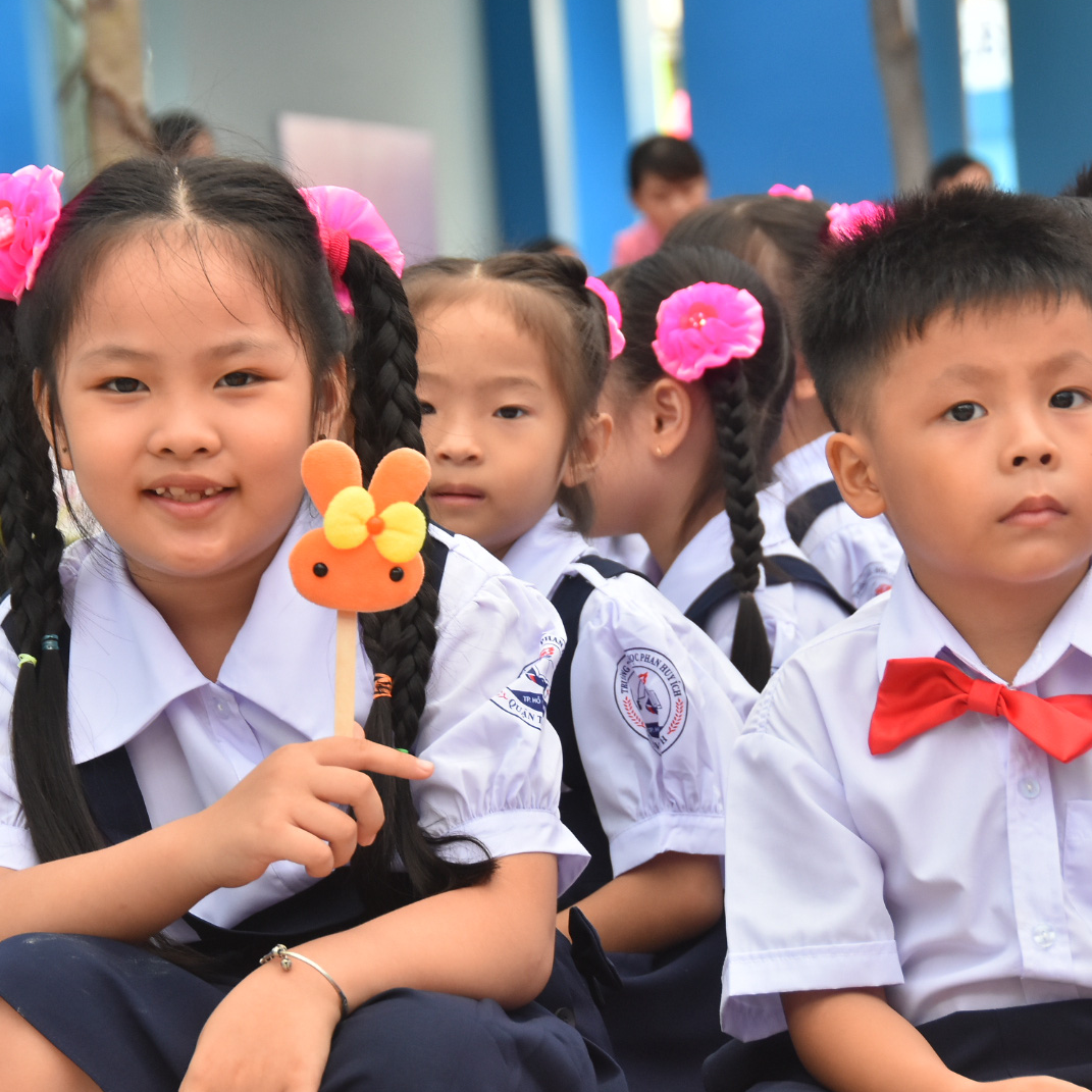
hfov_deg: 12.1
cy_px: 543
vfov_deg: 12.1
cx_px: 426
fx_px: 5162
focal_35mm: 145
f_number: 7.1
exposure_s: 1/160
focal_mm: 75
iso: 800
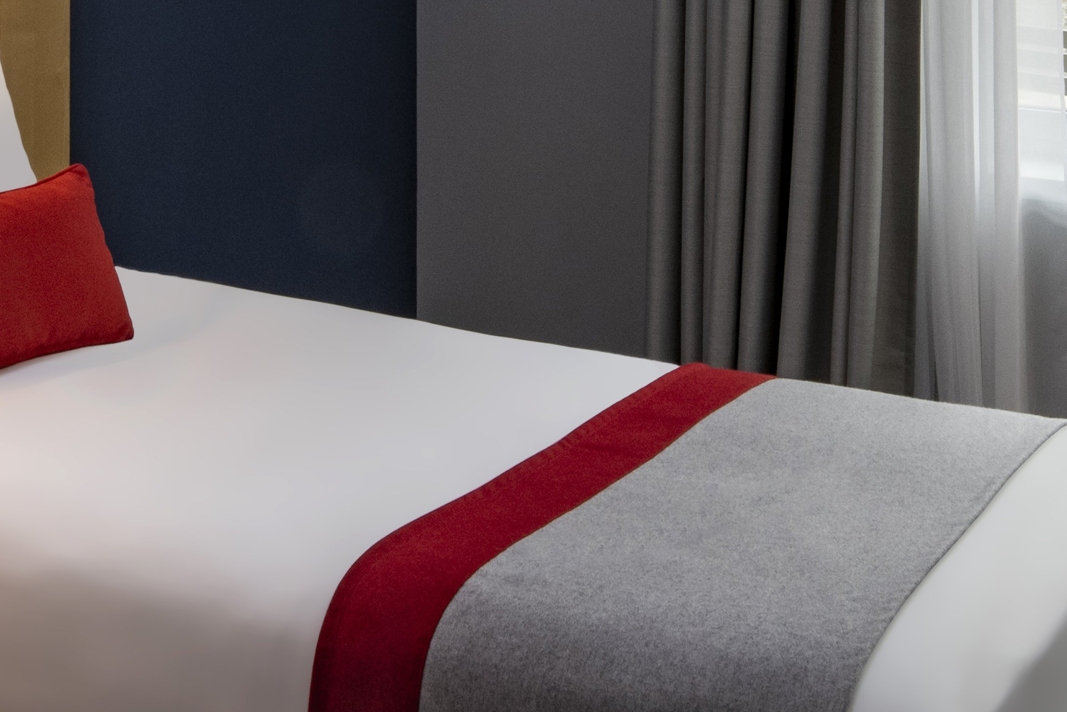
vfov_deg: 22.4
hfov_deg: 33.2
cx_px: 382
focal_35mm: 60
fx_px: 1779
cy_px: 178
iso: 400
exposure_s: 1/4
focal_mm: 18
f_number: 22
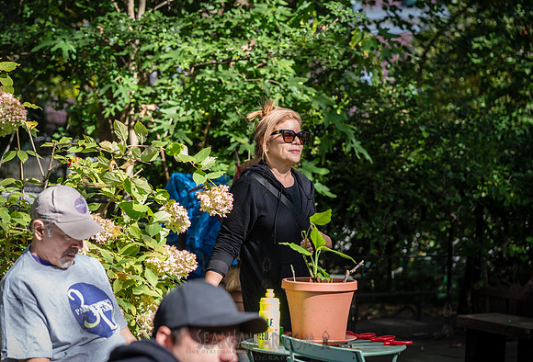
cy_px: 142
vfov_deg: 11.2
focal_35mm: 123
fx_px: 1838
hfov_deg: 16.5
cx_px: 202
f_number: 4
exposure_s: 1/400
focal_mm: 100
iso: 160
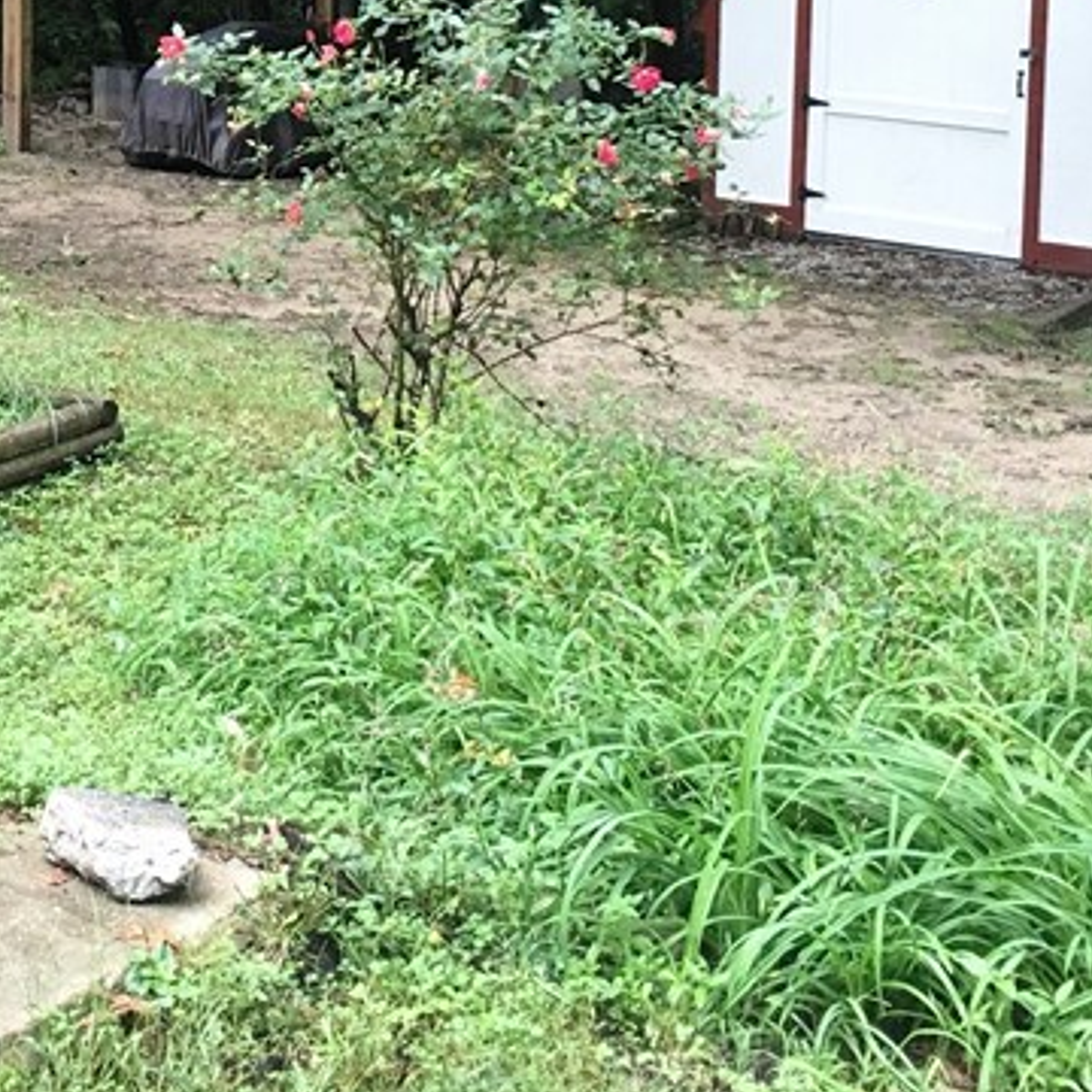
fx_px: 2605
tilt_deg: -5.1
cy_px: -39
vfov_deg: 22.6
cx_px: 91
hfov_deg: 23.0
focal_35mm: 73
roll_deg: -0.4
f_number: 2.2
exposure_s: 1/15
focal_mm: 4.15
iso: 40
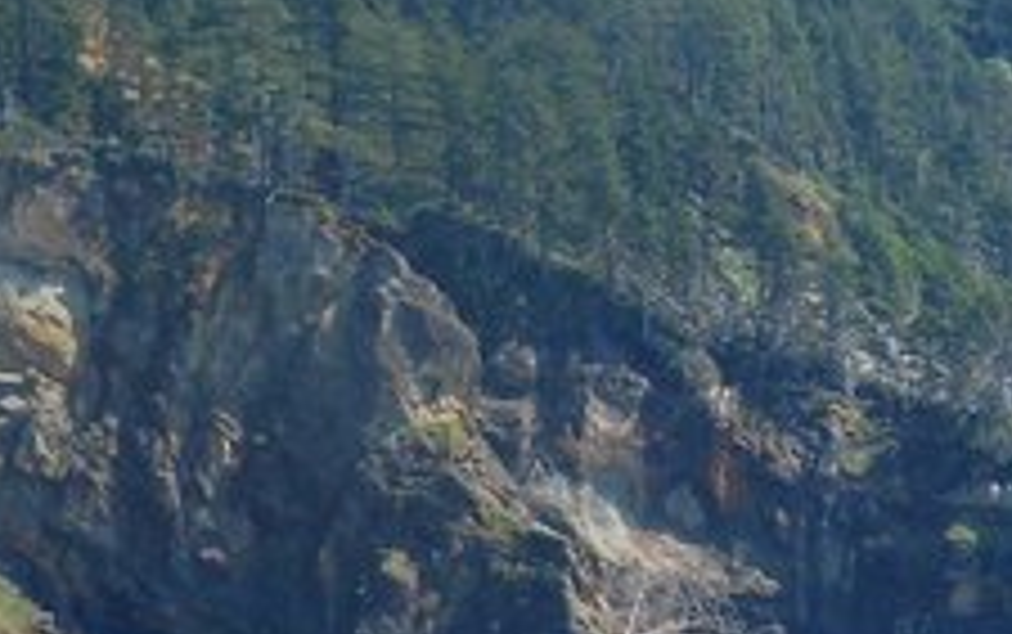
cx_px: 1192
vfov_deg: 3.2
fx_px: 11454
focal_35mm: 415
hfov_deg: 5.0
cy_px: -618
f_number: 4.7
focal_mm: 17.5
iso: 80
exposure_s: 1/320
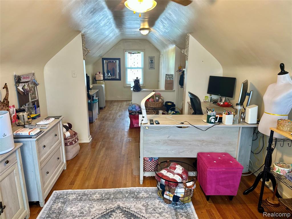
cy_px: 110
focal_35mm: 24
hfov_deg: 71.6
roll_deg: -0.4
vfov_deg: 56.8
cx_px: 146
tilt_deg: -13.0
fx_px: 202
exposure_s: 1/120
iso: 125
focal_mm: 6.86
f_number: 1.78
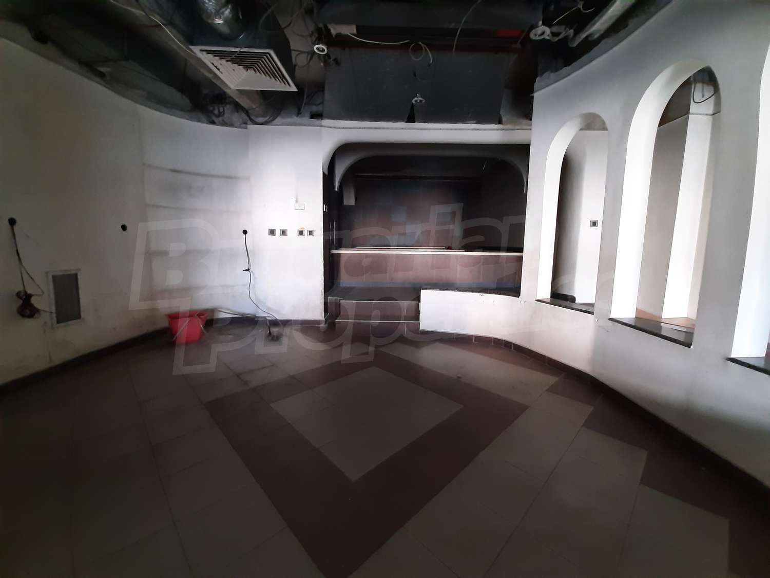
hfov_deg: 106.2
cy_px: 289
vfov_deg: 89.9
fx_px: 289
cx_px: 385
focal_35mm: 13
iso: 400
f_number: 2.2
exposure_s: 1/25
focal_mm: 1.42
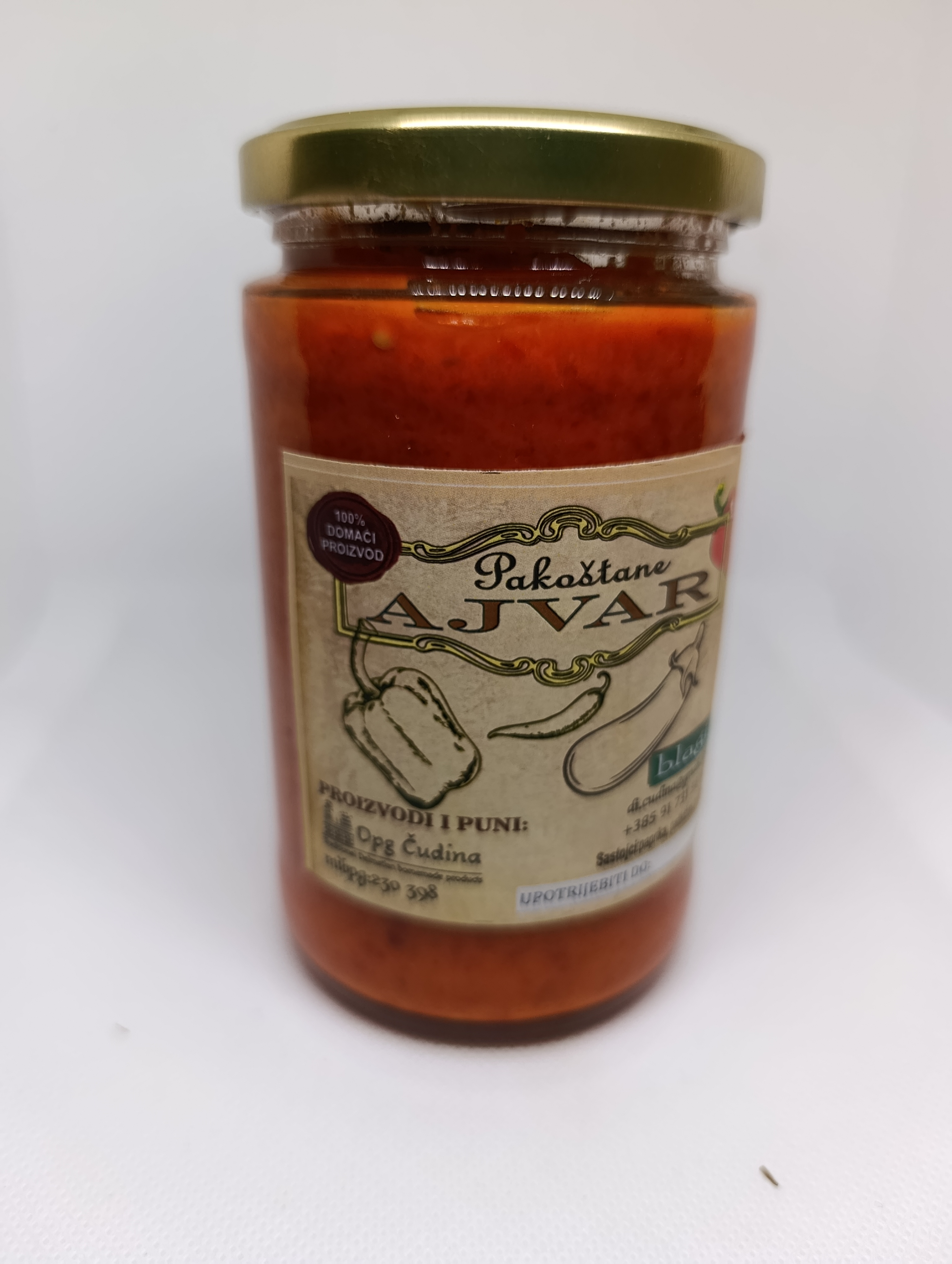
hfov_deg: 59.0
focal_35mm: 23
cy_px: 632
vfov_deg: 73.8
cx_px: 476
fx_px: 841
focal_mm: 6.11
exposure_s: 1/100
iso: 145
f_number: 1.65
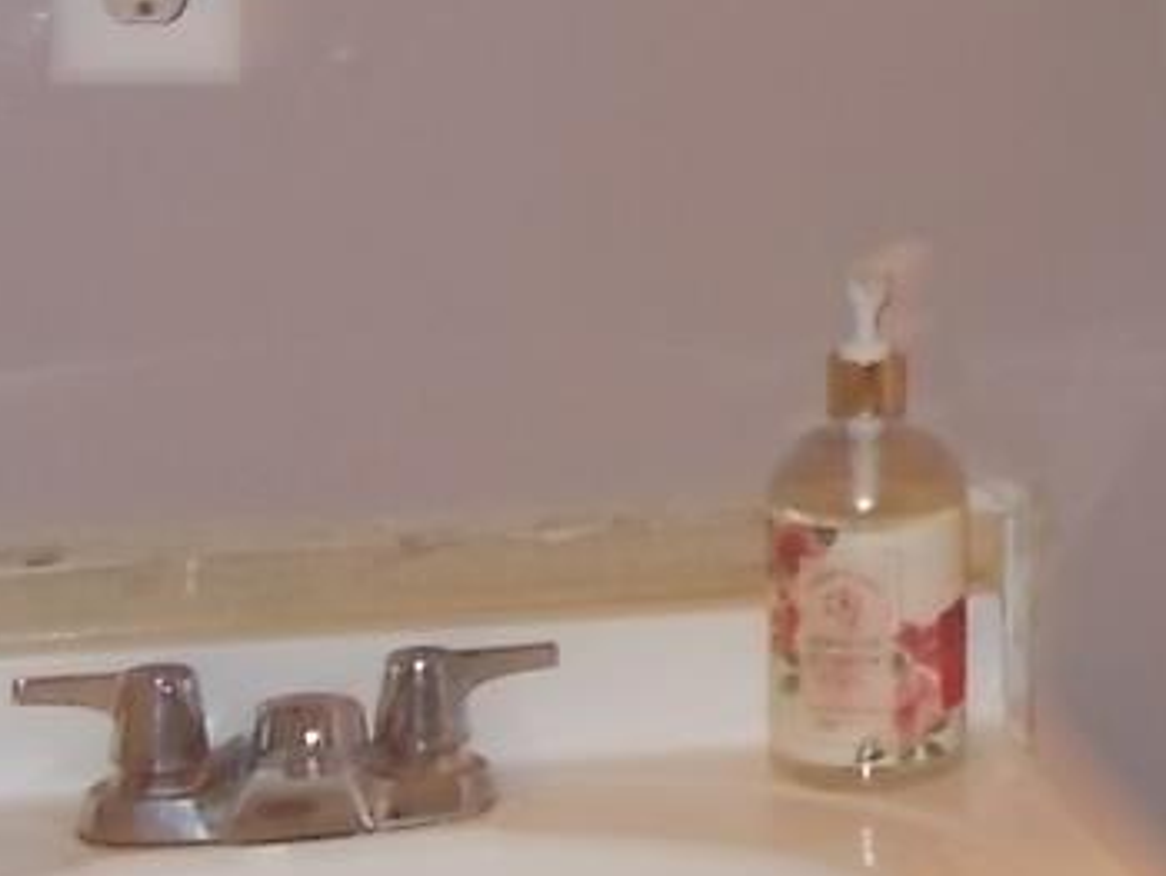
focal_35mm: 137
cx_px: 1626
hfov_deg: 13.7
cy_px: 93
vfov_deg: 10.8
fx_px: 4618
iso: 200
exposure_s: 1/25
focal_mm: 5.3
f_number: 3.4
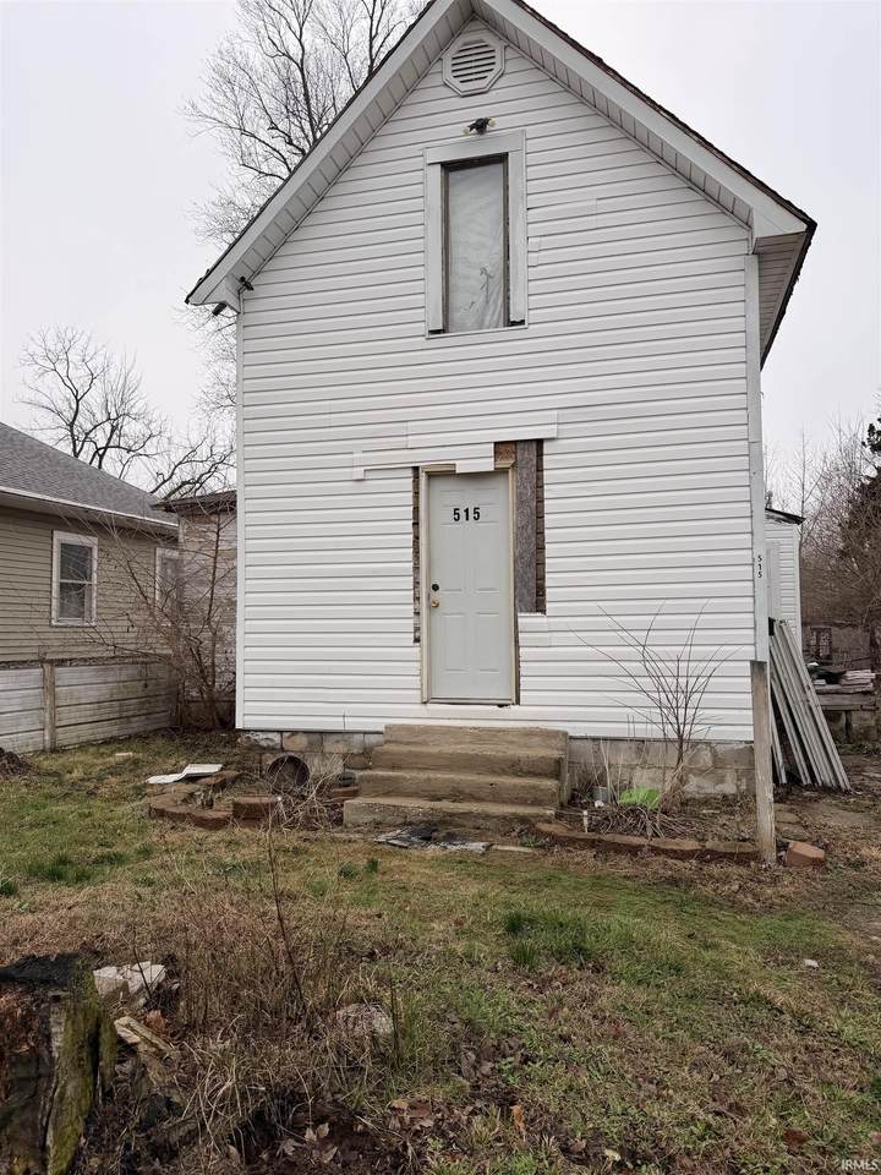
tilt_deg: +3.7
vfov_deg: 71.6
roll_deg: +1.0
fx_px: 814
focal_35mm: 24
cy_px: 588
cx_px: 440
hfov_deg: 56.8
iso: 80
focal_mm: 6.76
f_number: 1.78
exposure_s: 1/1361
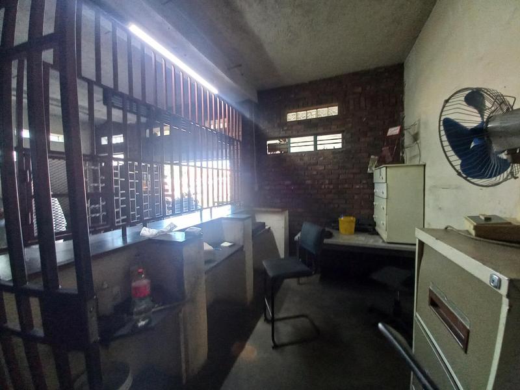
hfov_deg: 106.2
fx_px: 195
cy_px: 195
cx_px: 260
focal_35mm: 13
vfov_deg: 89.9
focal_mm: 1.42
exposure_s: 1/25
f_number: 2.2
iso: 160
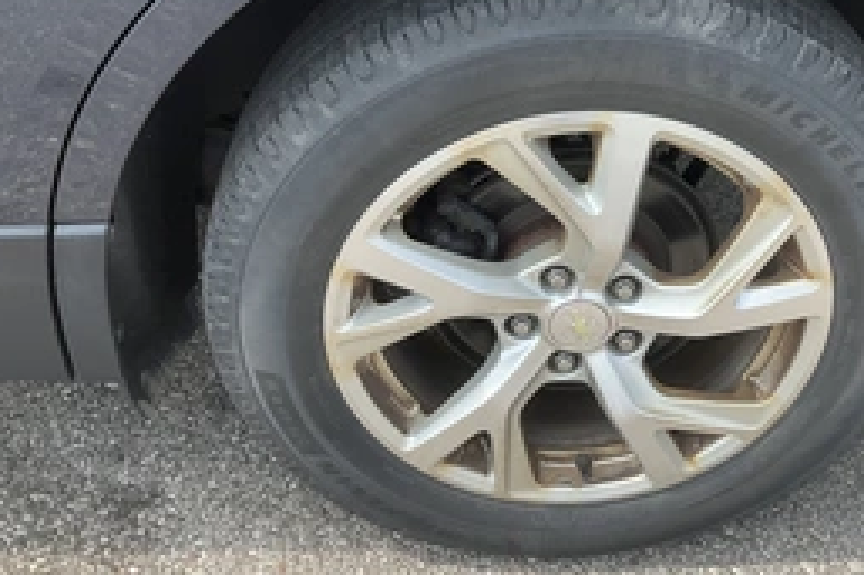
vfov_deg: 28.6
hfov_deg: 41.5
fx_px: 1127
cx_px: 555
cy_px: 266
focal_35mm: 47
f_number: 1.8
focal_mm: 3
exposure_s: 1/519
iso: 25
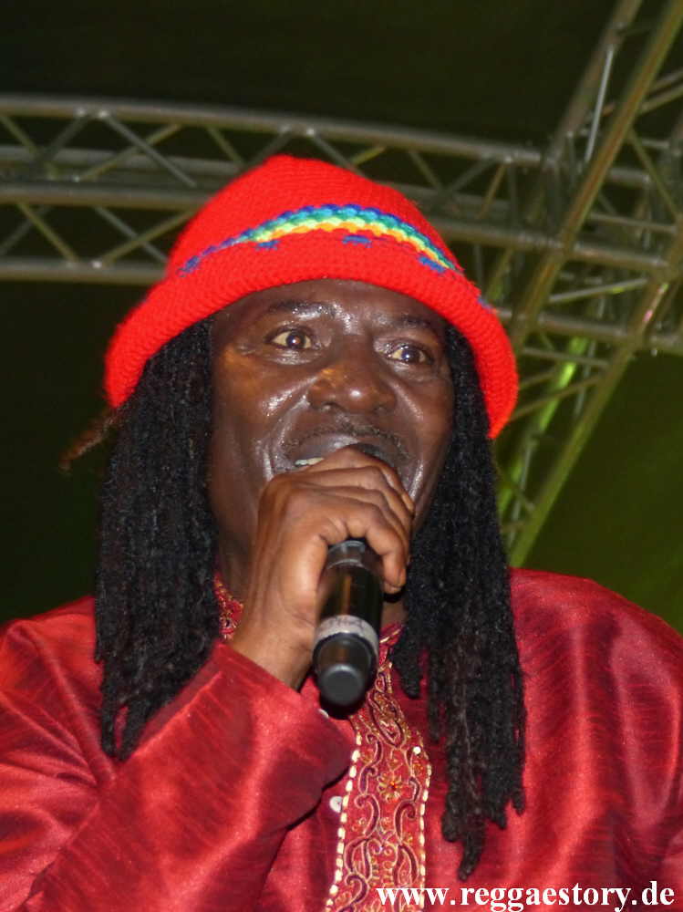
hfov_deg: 13.0
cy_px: 456
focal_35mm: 114
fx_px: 3002
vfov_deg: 17.3
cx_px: 342
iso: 400
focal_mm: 20.5
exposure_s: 1/60
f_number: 2.8
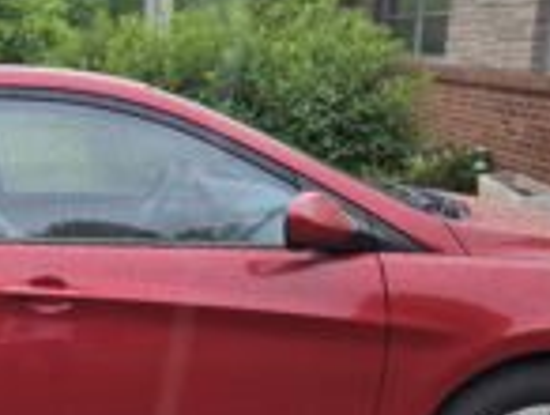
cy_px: 396
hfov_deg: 29.0
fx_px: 1003
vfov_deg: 22.6
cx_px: 19
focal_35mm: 63
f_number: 1.8
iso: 25
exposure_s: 1/364
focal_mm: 5.4
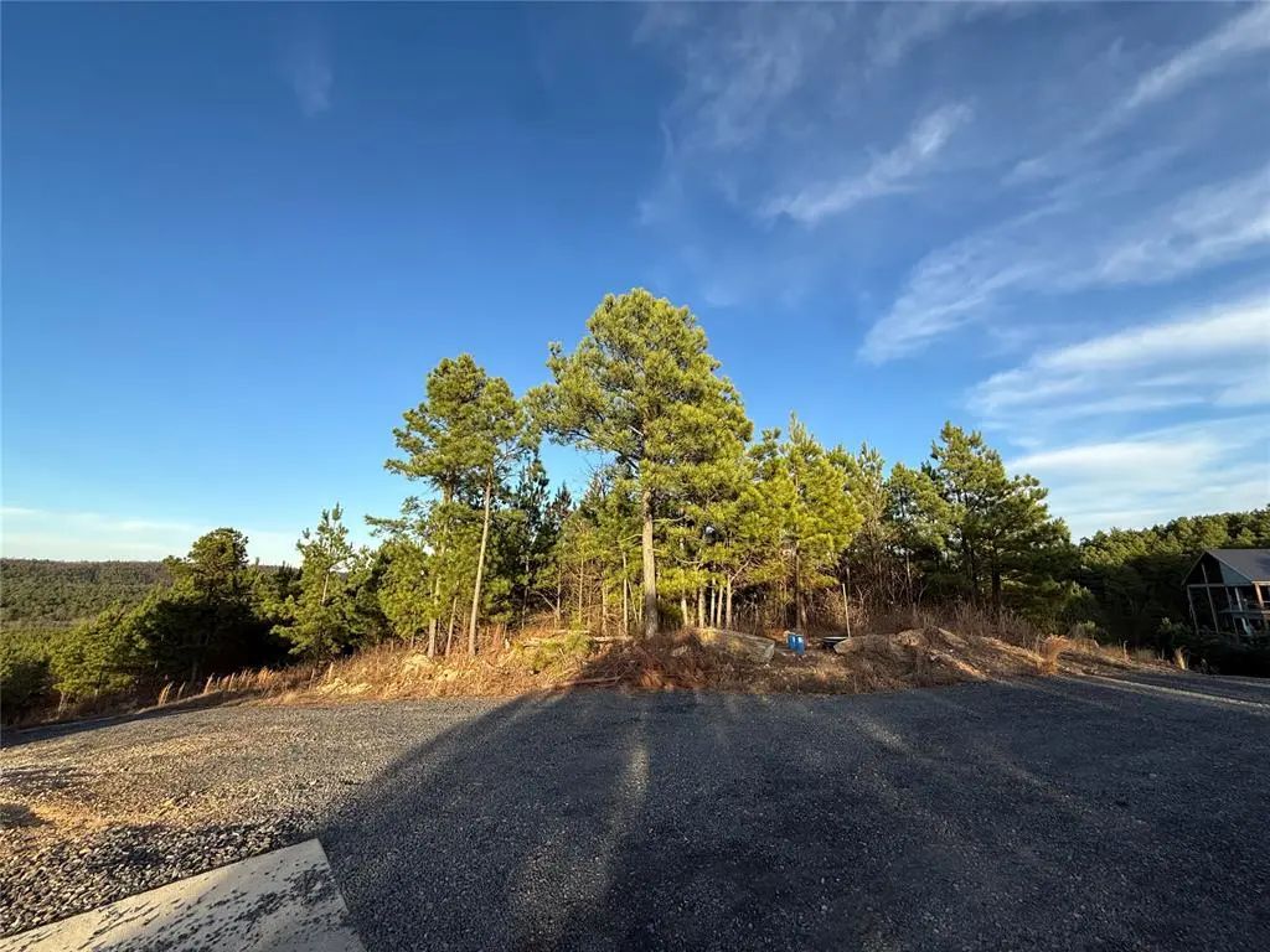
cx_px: 635
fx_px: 514
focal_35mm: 14
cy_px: 476
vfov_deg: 85.7
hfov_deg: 102.1
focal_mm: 2.22
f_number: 2.2
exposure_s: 1/625
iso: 50
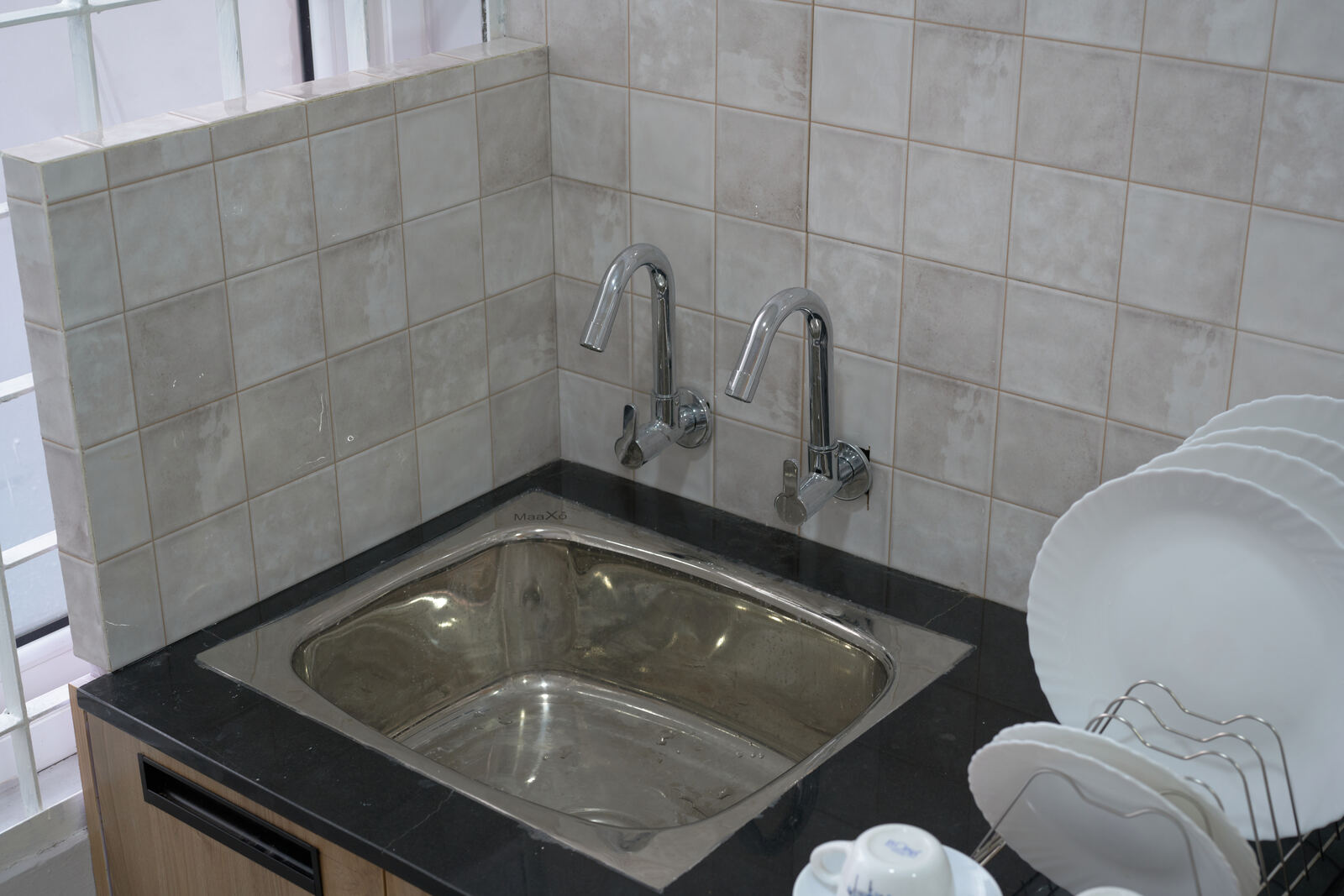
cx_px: 672
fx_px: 1867
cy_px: 448
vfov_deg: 27.0
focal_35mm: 50
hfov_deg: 39.6
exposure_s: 1/10
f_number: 6.3
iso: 200
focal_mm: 50
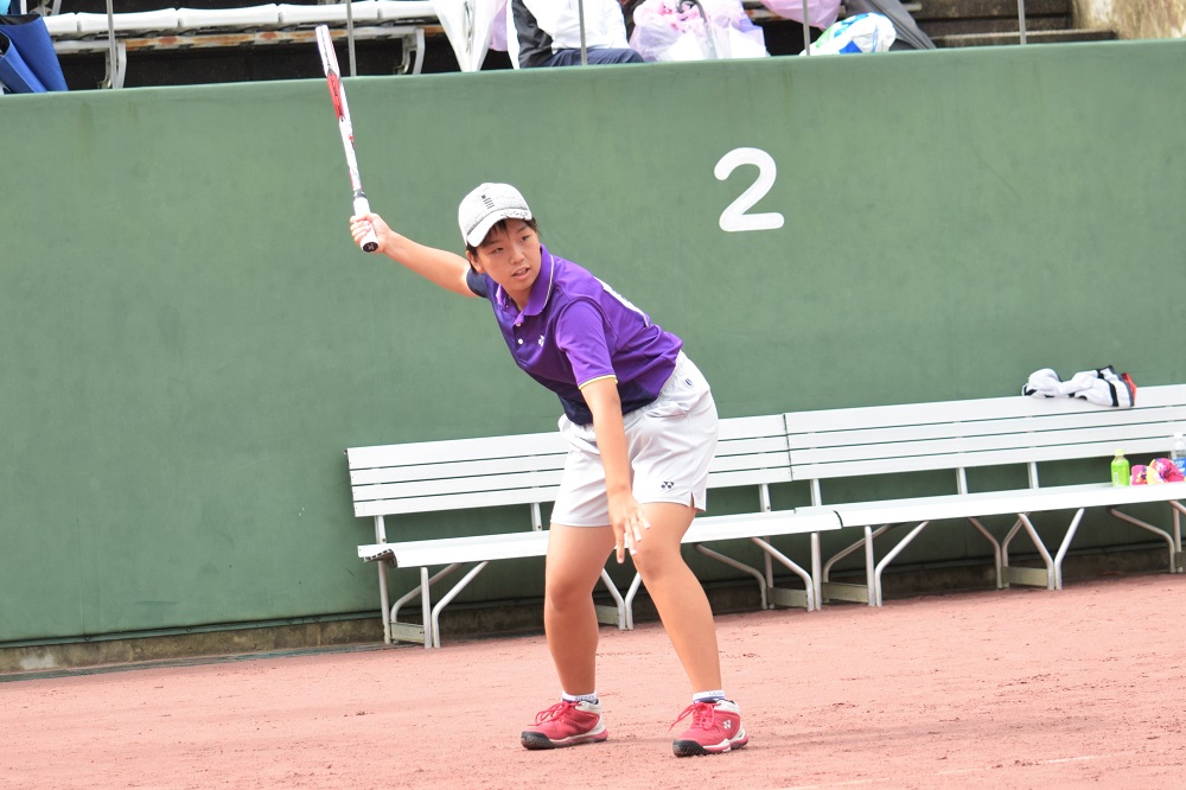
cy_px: 395
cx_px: 593
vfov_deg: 11.7
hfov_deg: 17.5
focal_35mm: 117
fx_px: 3853
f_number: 4.5
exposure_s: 1/1250
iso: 500
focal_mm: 78
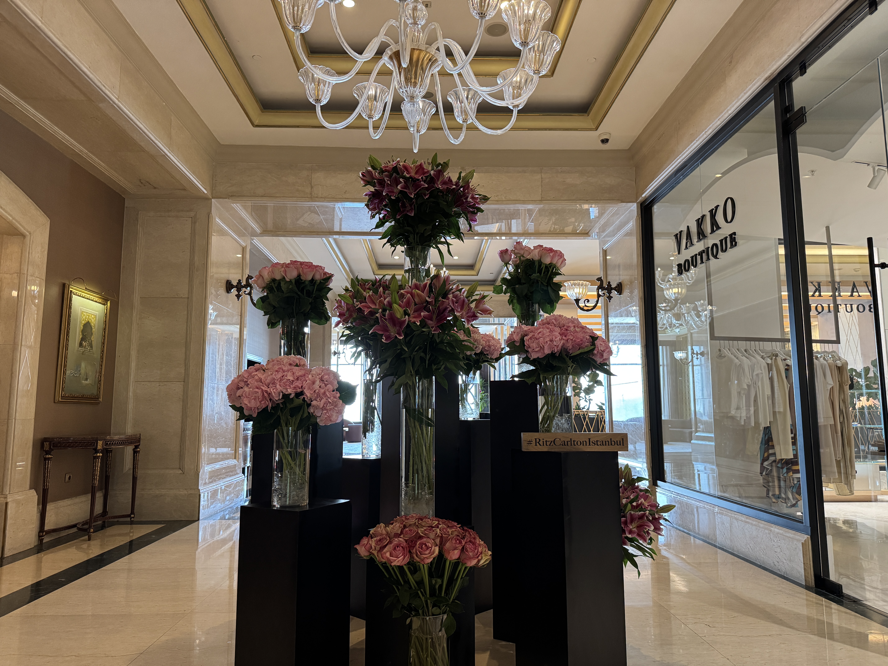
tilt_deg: +6.9
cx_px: 444
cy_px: 333
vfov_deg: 56.8
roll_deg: +0.5
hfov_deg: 71.6
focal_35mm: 24
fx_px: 616
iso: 400
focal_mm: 6.76
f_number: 1.78
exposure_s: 1/50
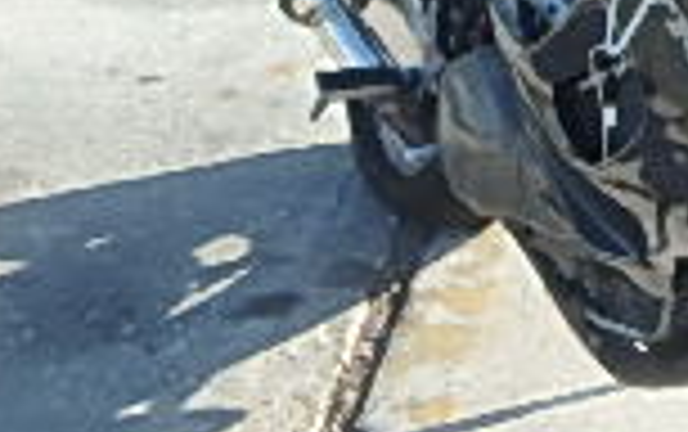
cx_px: 913
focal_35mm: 93
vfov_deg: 14.1
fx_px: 1746
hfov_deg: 20.3
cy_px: 180
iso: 125
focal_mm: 3.7
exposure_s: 1/250
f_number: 3.5
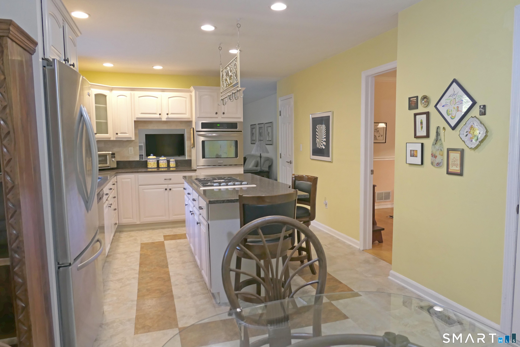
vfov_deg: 53.1
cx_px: 260
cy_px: 174
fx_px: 347
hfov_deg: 73.7
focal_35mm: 24
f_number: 2.8
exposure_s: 1/60
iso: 640
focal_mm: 8.8
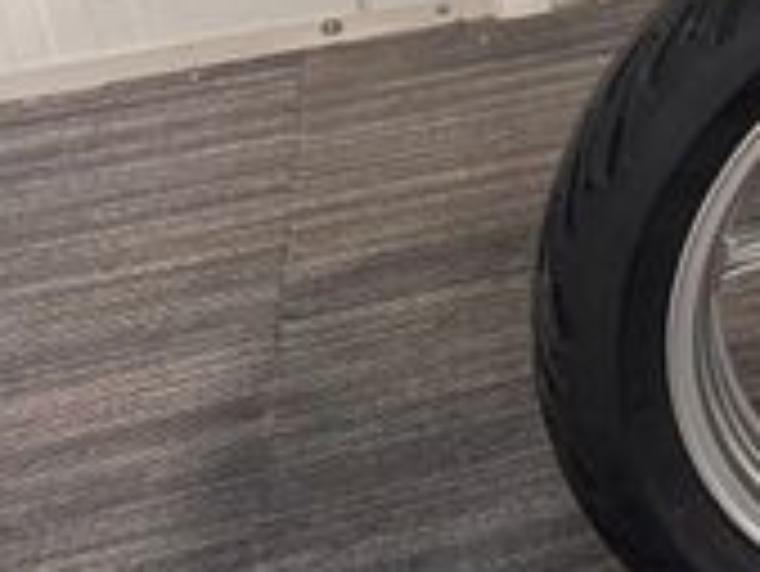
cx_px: 1390
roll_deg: -3.1
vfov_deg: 14.8
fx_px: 1999
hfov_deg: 17.3
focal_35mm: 91
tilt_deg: -27.2
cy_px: -351
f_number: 1.78
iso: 320
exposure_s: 1/50
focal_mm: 6.76
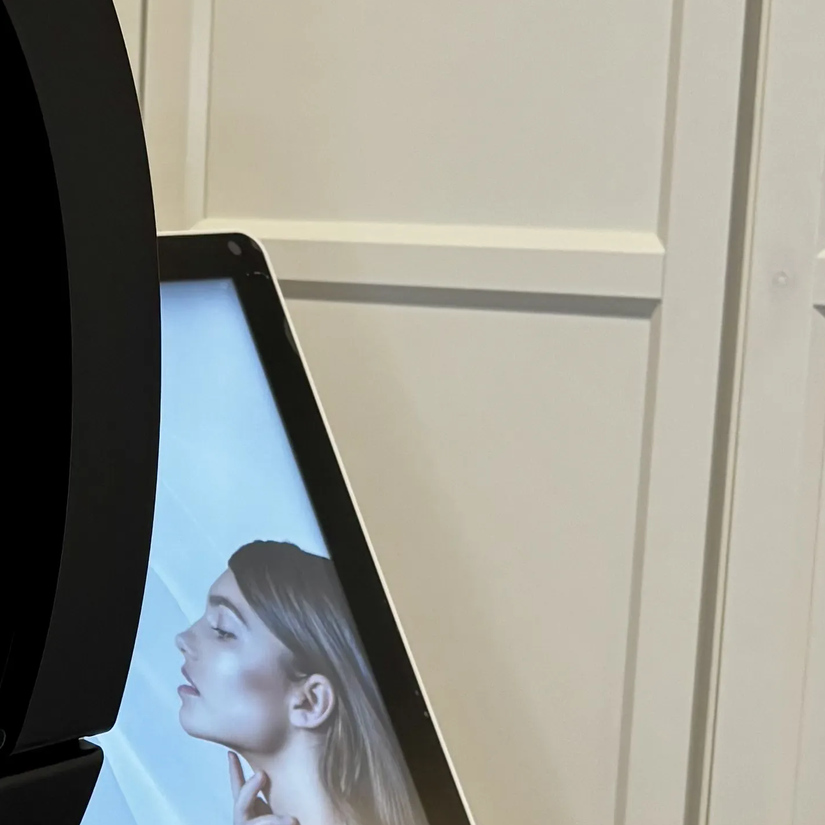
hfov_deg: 18.2
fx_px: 2481
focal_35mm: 92
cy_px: 639
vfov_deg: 18.7
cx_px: -61
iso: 125
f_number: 1.6
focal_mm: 5.96
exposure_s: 1/50
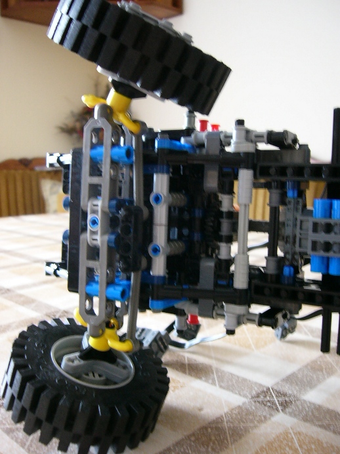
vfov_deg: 52.6
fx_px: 459
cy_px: 227
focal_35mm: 35
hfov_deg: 40.7
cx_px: 170
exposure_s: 1/13
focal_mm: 5.8
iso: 200
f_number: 2.8
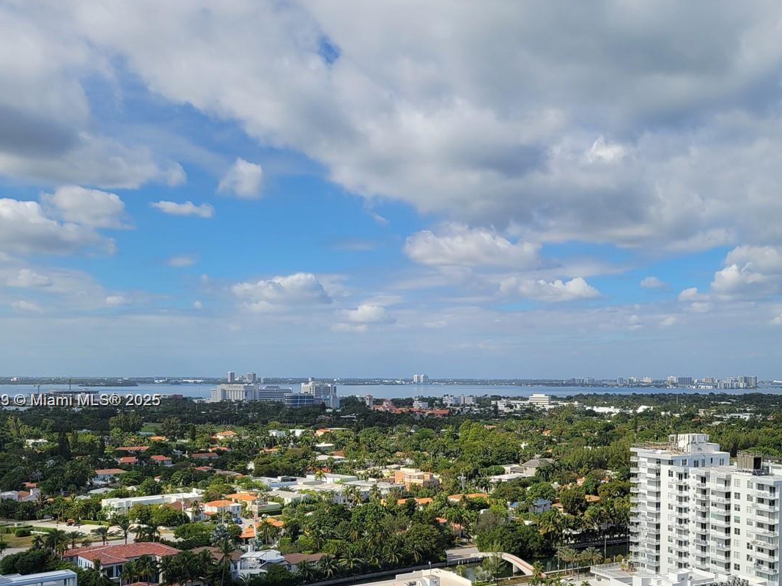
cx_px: 512
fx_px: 881
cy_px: 401
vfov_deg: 36.3
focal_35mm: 39
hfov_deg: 47.2
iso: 40
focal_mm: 5.4
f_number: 1.8
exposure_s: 1/3977
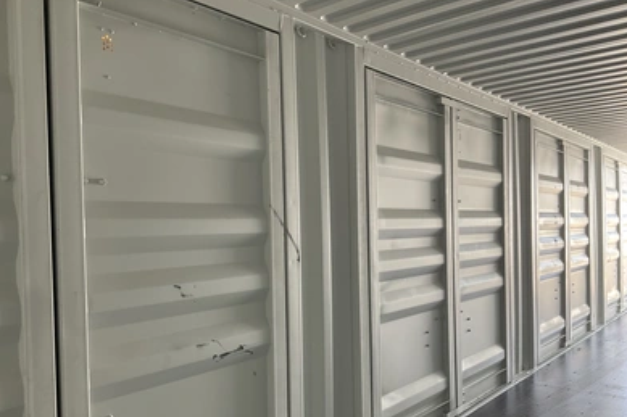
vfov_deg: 42.2
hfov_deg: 60.3
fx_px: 540
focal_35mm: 31
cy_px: 237
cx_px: 321
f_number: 1.8
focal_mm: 3
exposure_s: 1/77
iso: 64
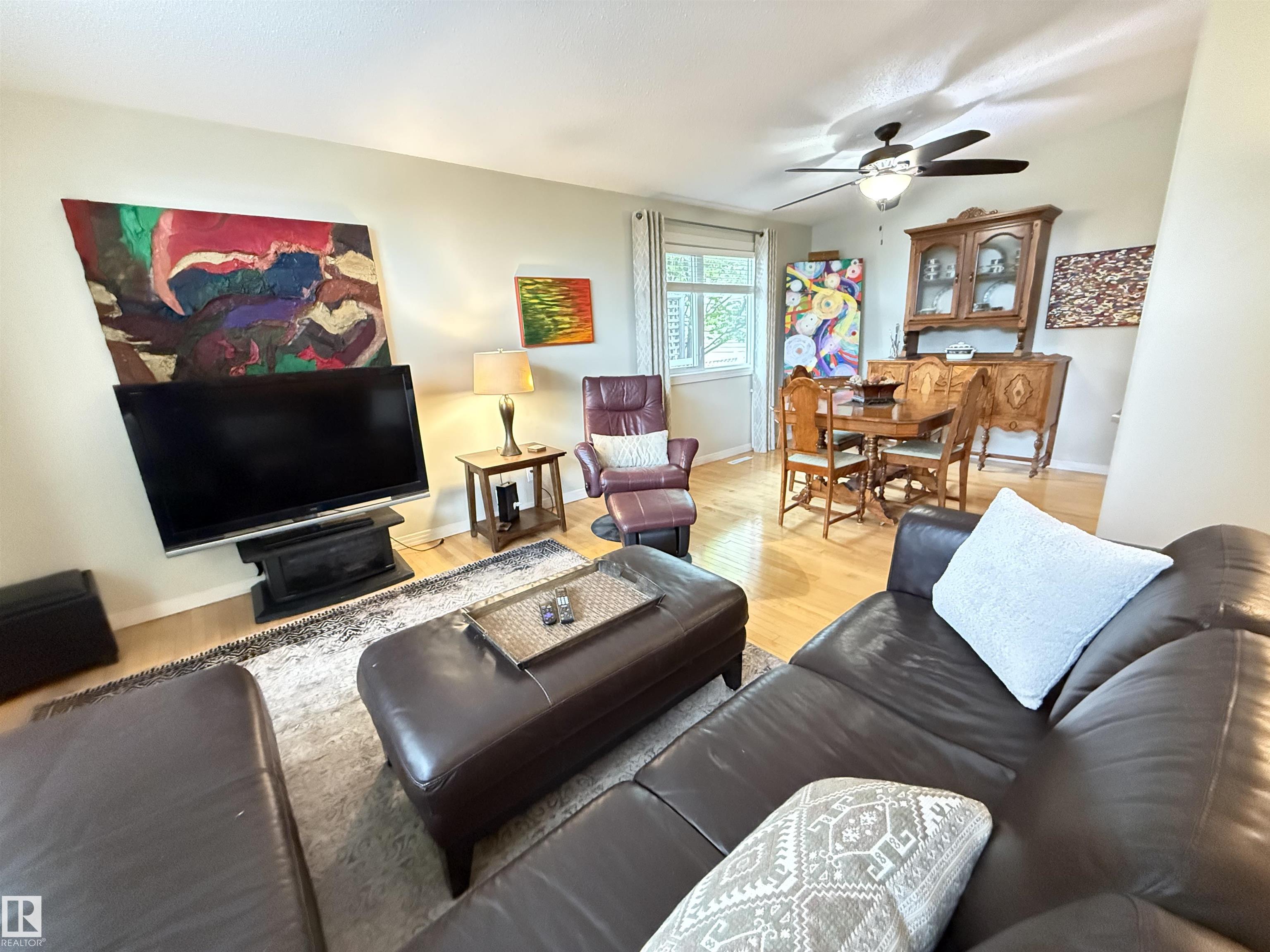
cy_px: 476
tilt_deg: -16.1
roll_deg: +2.2
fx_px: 514
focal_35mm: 14
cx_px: 635
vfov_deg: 85.7
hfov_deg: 102.1
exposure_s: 1/60
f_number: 2.2
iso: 1250
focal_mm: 2.22
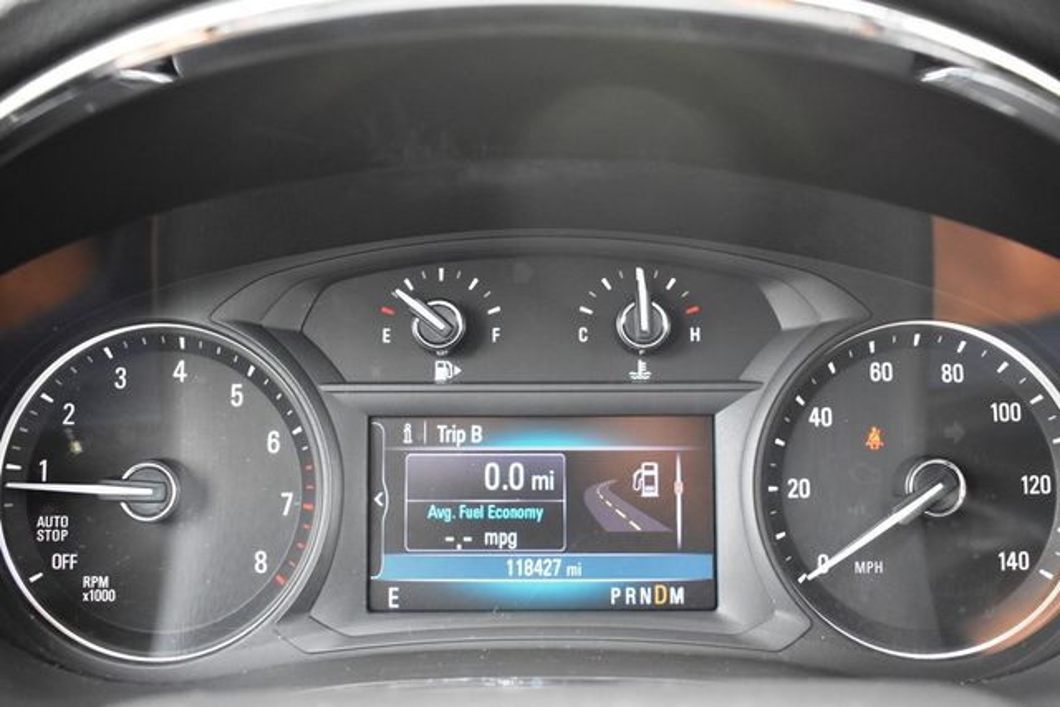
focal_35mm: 36
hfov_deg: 53.1
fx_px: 1060
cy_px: 354
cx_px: 530
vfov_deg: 36.9
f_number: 3.8
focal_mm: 24
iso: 1600
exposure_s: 1/125
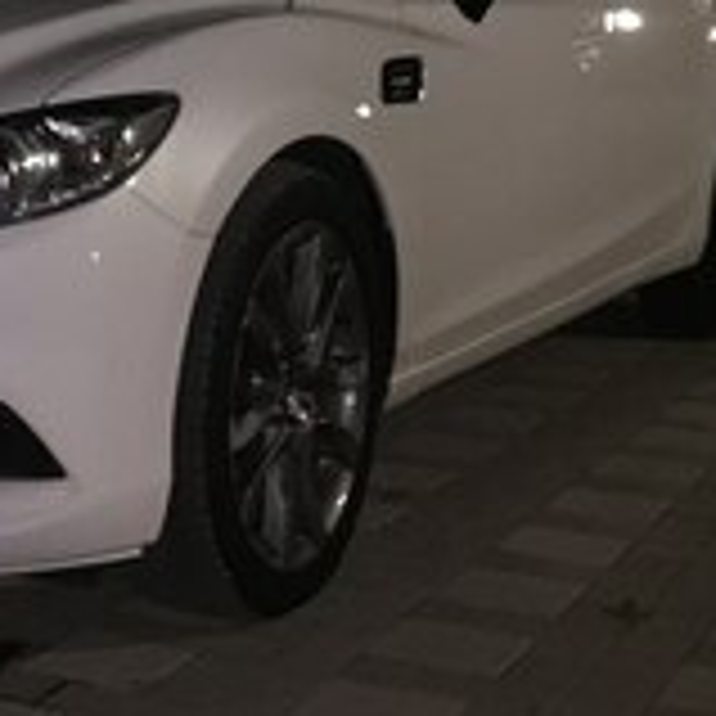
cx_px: 5
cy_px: -108
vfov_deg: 20.5
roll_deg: +0.5
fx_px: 1872
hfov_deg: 20.9
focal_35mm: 80
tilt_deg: +3.4
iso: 125
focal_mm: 4.15
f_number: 2.2
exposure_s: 1/16
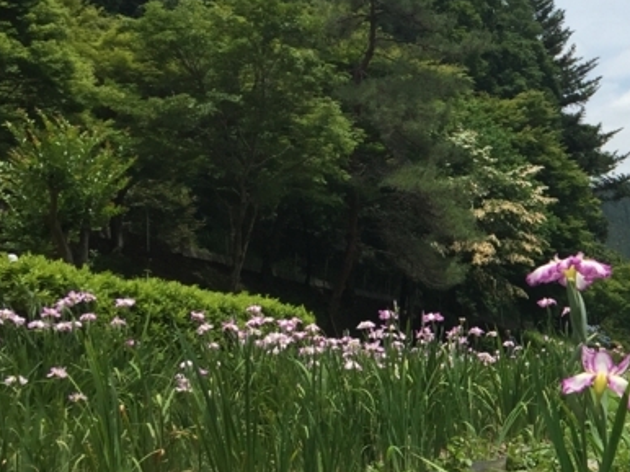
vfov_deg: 18.9
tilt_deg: -1.1
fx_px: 1401
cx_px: 808
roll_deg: +4.8
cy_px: 405
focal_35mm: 77
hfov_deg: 22.7
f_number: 2.2
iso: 32
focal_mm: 4.15
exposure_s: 1/2198
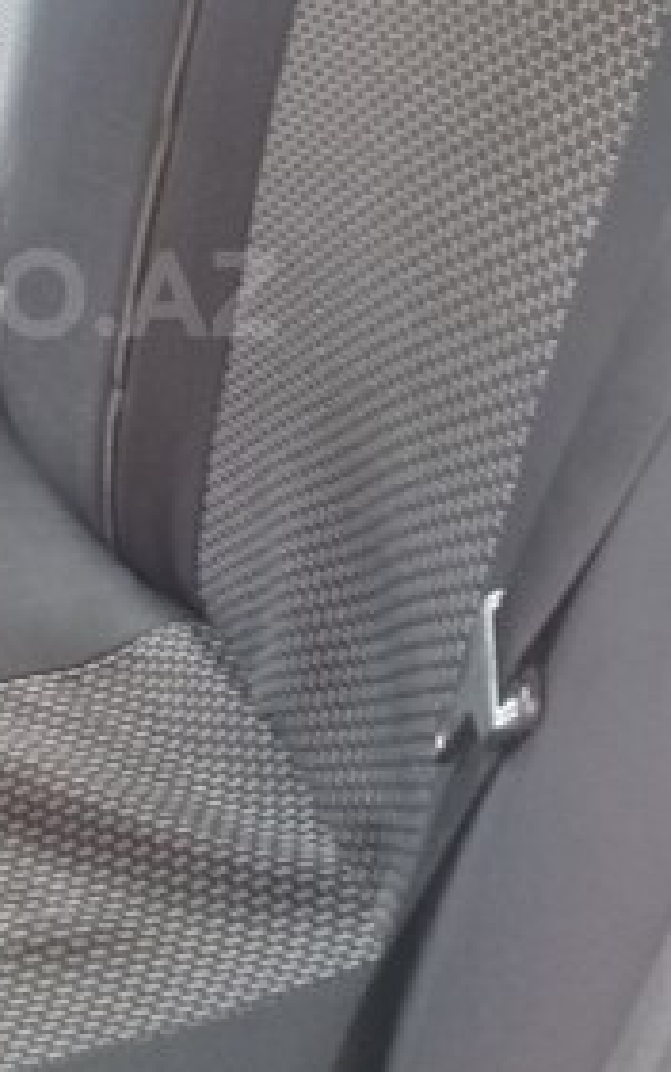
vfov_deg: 34.5
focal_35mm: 58
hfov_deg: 21.5
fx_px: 1694
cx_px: -15
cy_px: 294
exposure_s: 1/33
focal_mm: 3.3
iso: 100
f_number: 2.2
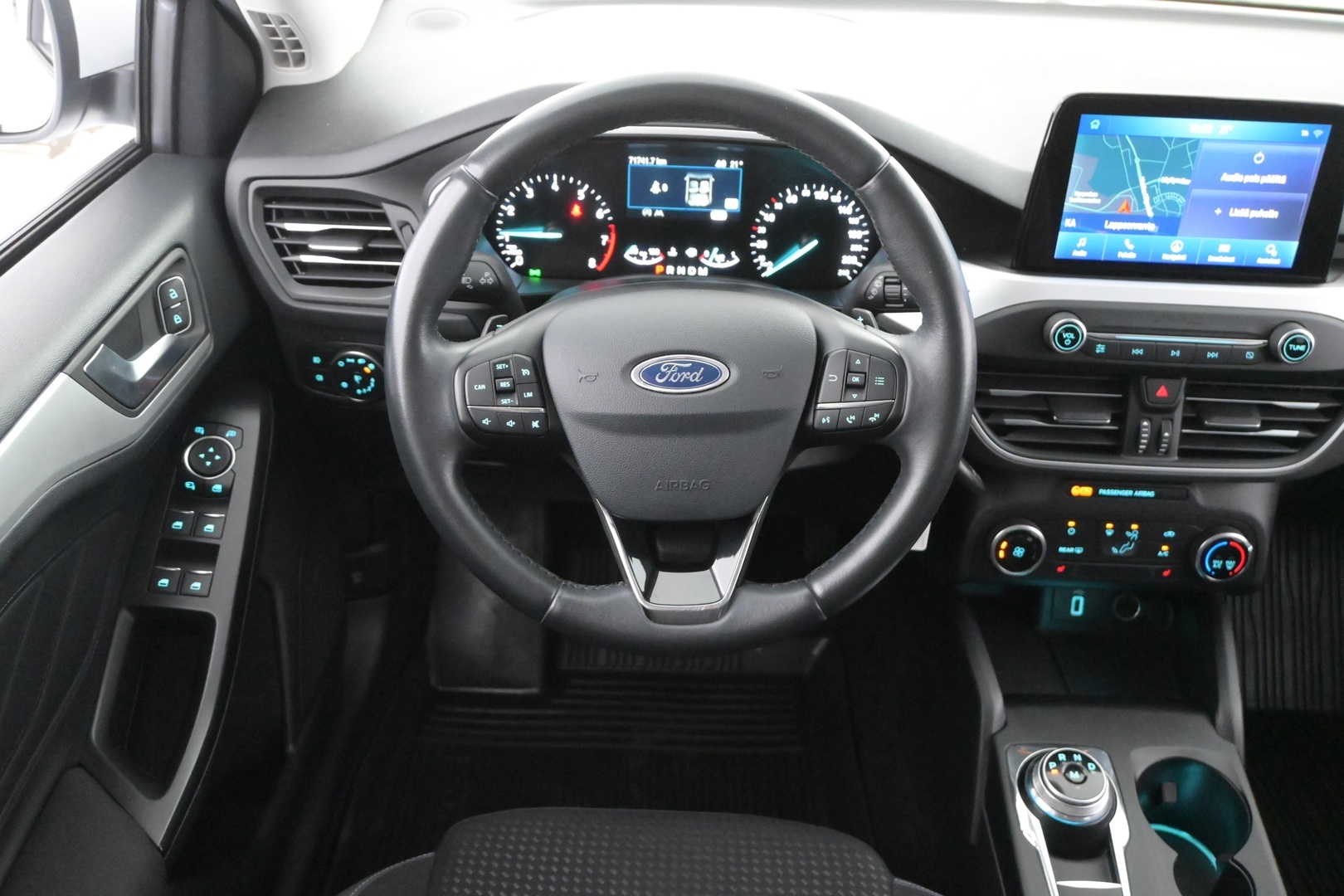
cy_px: 448
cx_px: 672
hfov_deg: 57.2
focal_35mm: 33
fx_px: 1232
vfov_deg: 40.0
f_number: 4
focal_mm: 22
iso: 9000
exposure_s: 1/40
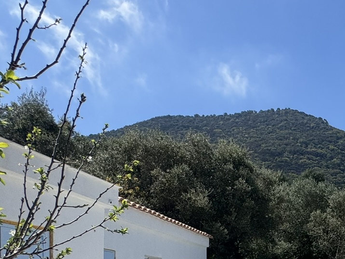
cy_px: 285
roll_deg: +0.7
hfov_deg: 36.9
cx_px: 405
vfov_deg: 31.8
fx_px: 399
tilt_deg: -0.6
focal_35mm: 40
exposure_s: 1/2584
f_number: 2.2
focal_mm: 2.22
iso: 50
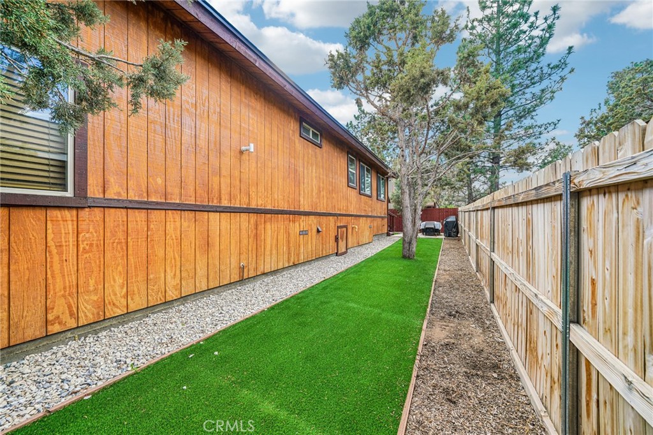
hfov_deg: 108.3
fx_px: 236
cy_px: 218
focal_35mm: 13
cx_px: 326
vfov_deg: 85.4
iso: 125
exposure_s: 1/30
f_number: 8
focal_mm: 13
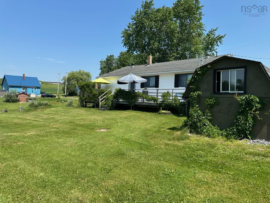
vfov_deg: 56.8
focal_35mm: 24
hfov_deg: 71.6
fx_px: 187
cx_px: 135
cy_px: 102
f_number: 1.78
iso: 80
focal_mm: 6.86
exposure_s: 1/3472
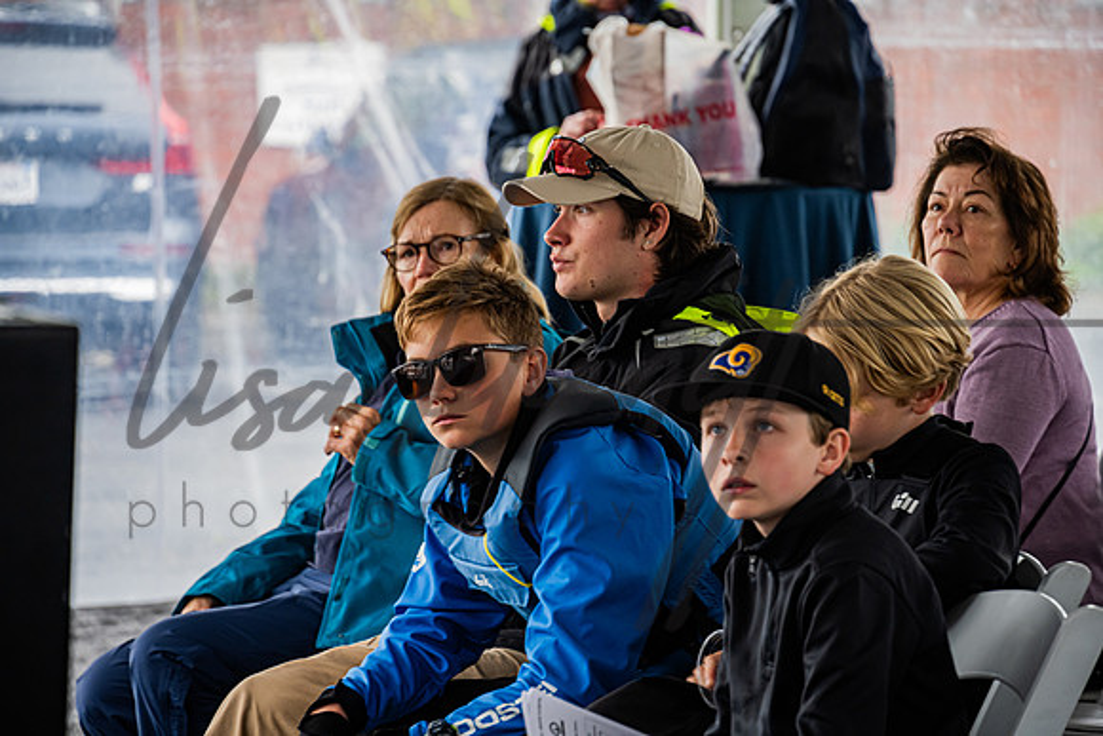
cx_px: 552
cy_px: 368
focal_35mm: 200
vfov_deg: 6.9
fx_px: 6129
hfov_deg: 10.3
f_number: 6.3
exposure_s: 1/100
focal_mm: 200
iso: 1000
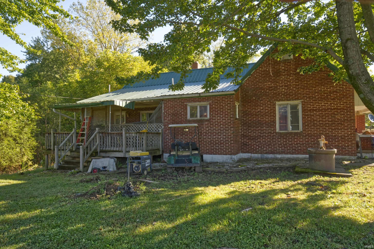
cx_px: 187
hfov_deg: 73.8
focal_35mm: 24
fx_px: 249
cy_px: 124
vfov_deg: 53.1
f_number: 13
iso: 200
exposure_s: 1/25
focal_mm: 24
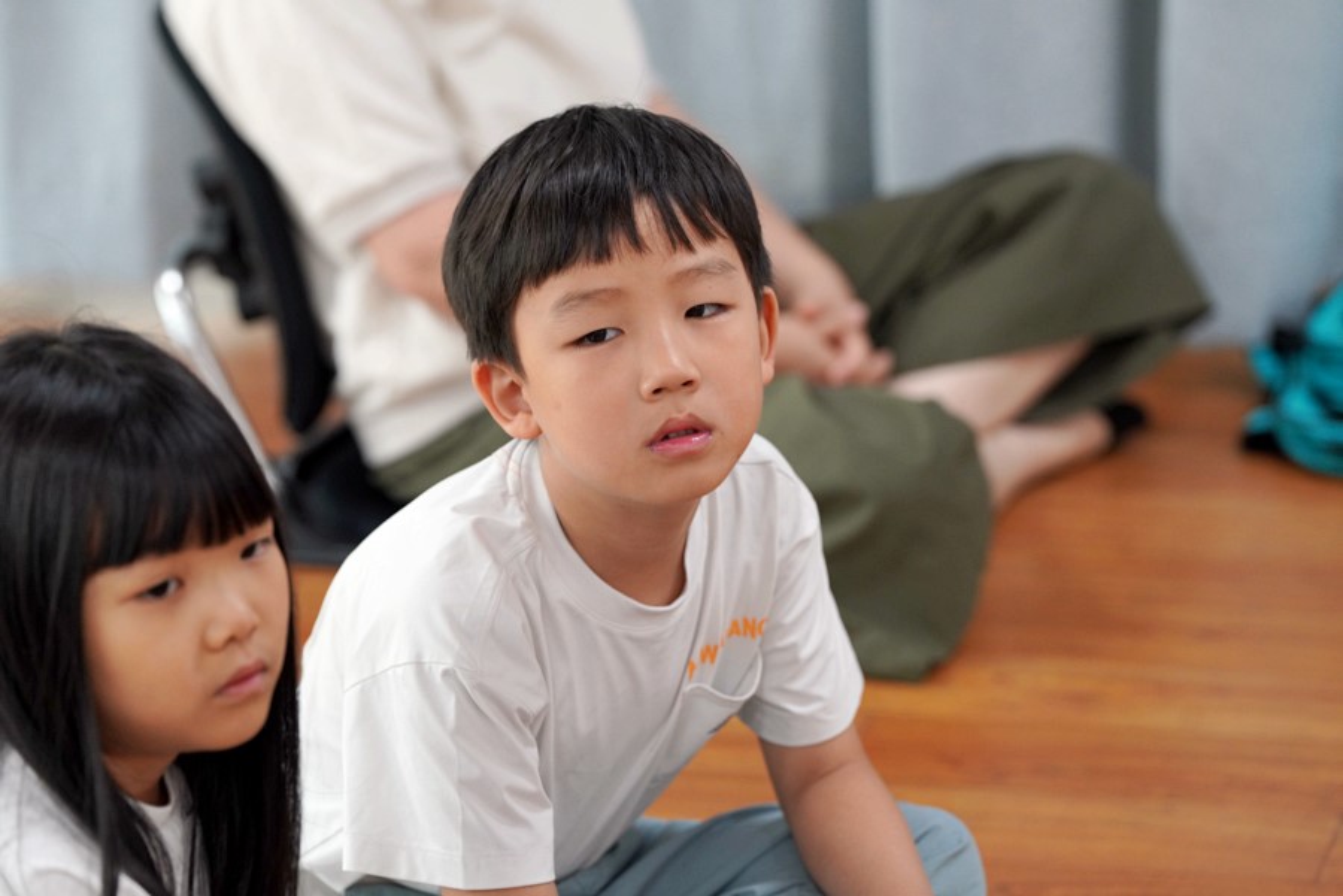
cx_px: 672
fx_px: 5670
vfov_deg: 9.0
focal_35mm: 152
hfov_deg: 13.5
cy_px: 448
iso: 1600
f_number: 4
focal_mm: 152
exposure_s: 1/160
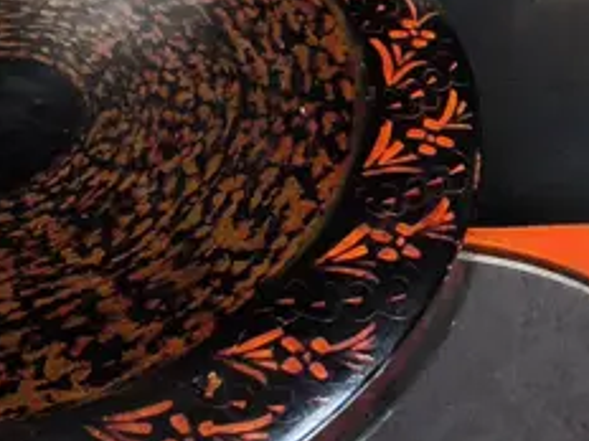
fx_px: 2025
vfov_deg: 12.4
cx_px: 833
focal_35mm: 119
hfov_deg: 15.5
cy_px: 177
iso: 100
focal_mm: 2.87
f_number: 2
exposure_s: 1/120
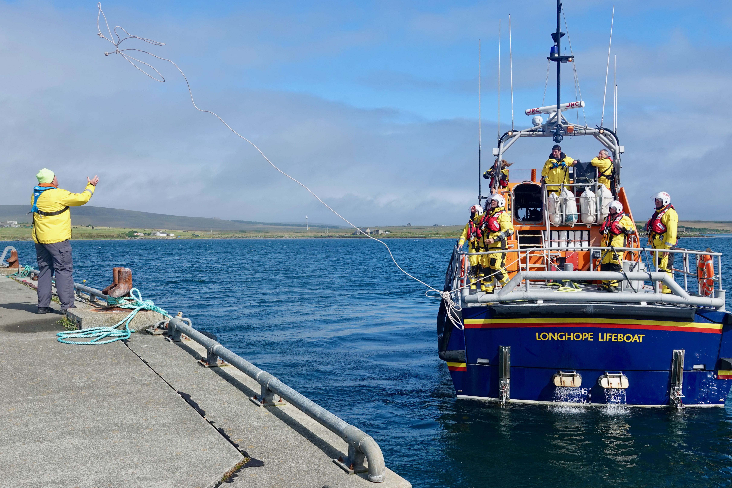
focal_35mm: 31
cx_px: 366
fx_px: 630
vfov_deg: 42.3
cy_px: 244
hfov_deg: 60.3
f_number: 4
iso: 100
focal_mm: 11.26
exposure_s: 1/1000
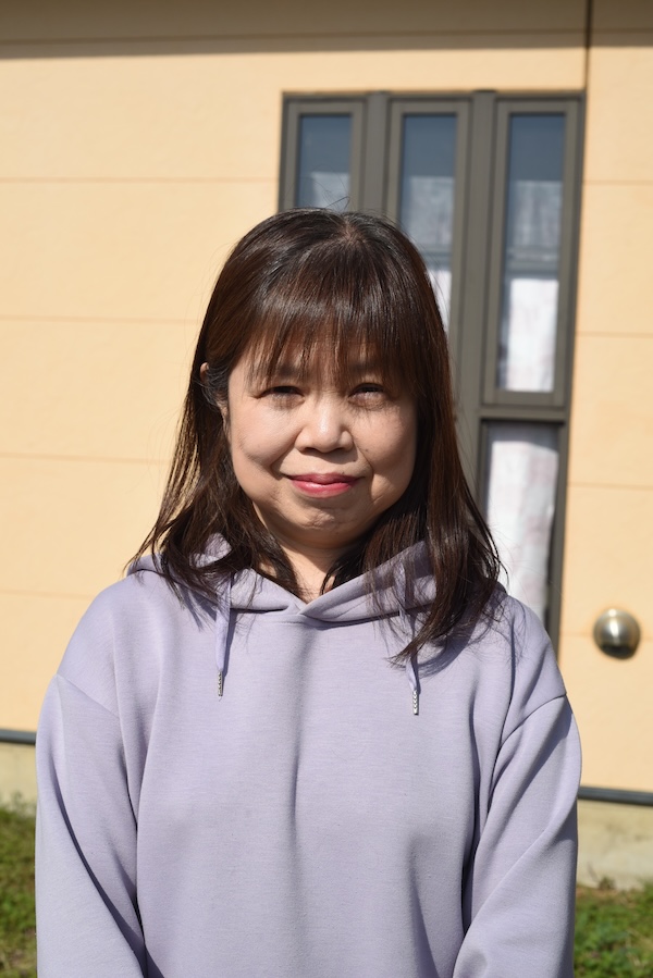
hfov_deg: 27.0
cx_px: 326
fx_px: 1359
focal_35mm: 50
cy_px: 489
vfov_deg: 39.6
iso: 400
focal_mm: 50
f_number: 8
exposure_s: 1/1250
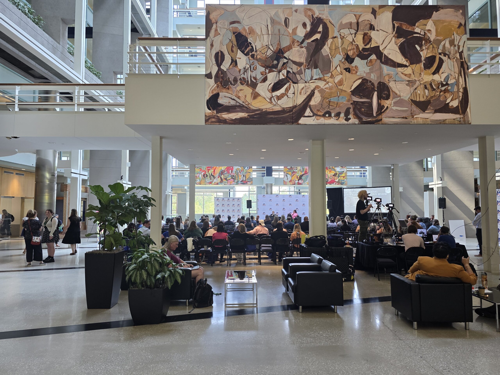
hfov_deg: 73.9
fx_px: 332
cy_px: 188
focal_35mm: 23
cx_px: 250
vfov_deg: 58.9
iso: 100
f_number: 1.7
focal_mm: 6.3
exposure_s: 1/120
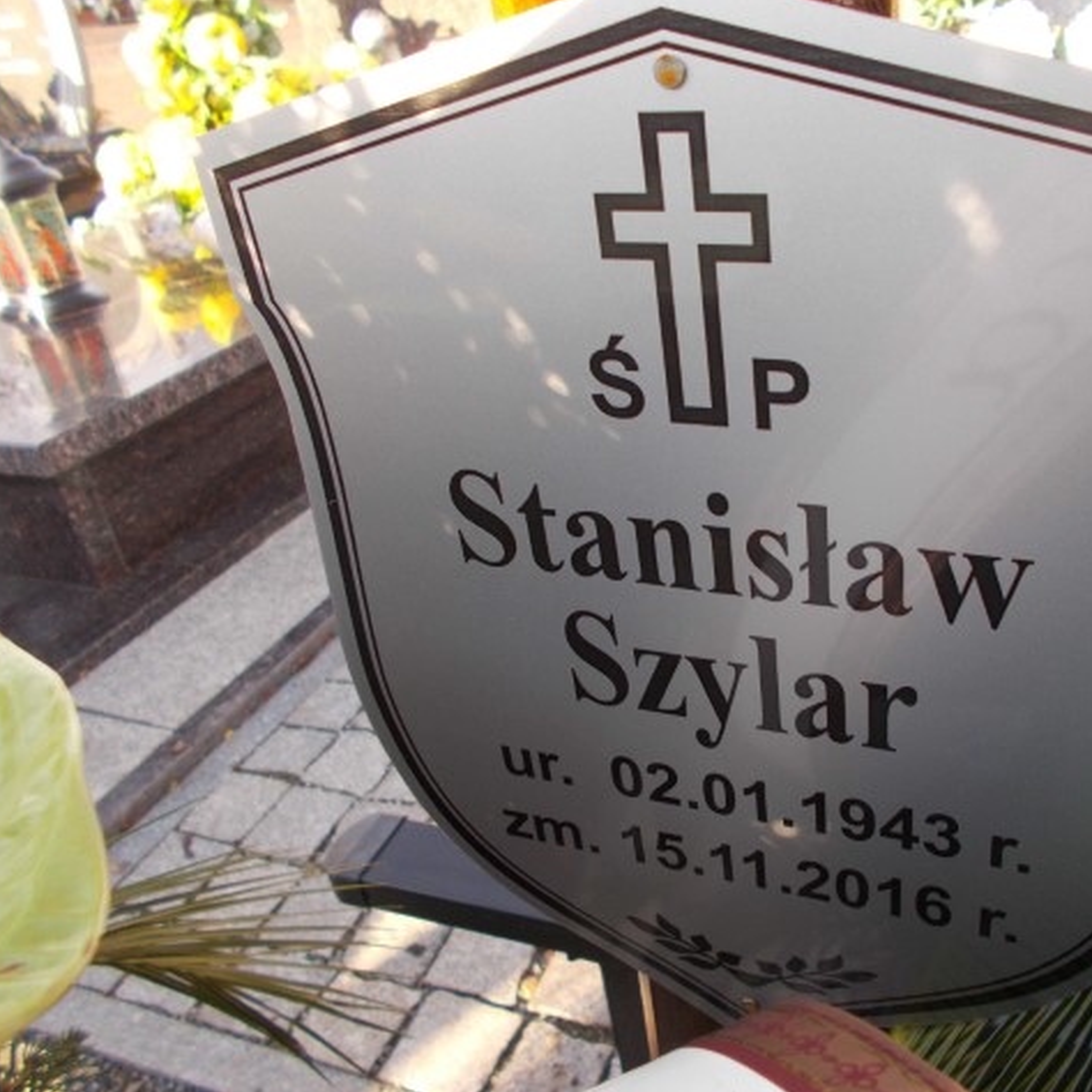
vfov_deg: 52.5
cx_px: 712
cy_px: 544
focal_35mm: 31
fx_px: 1106
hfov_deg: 51.7
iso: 80
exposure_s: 1/100
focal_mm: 4.6
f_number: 3.2
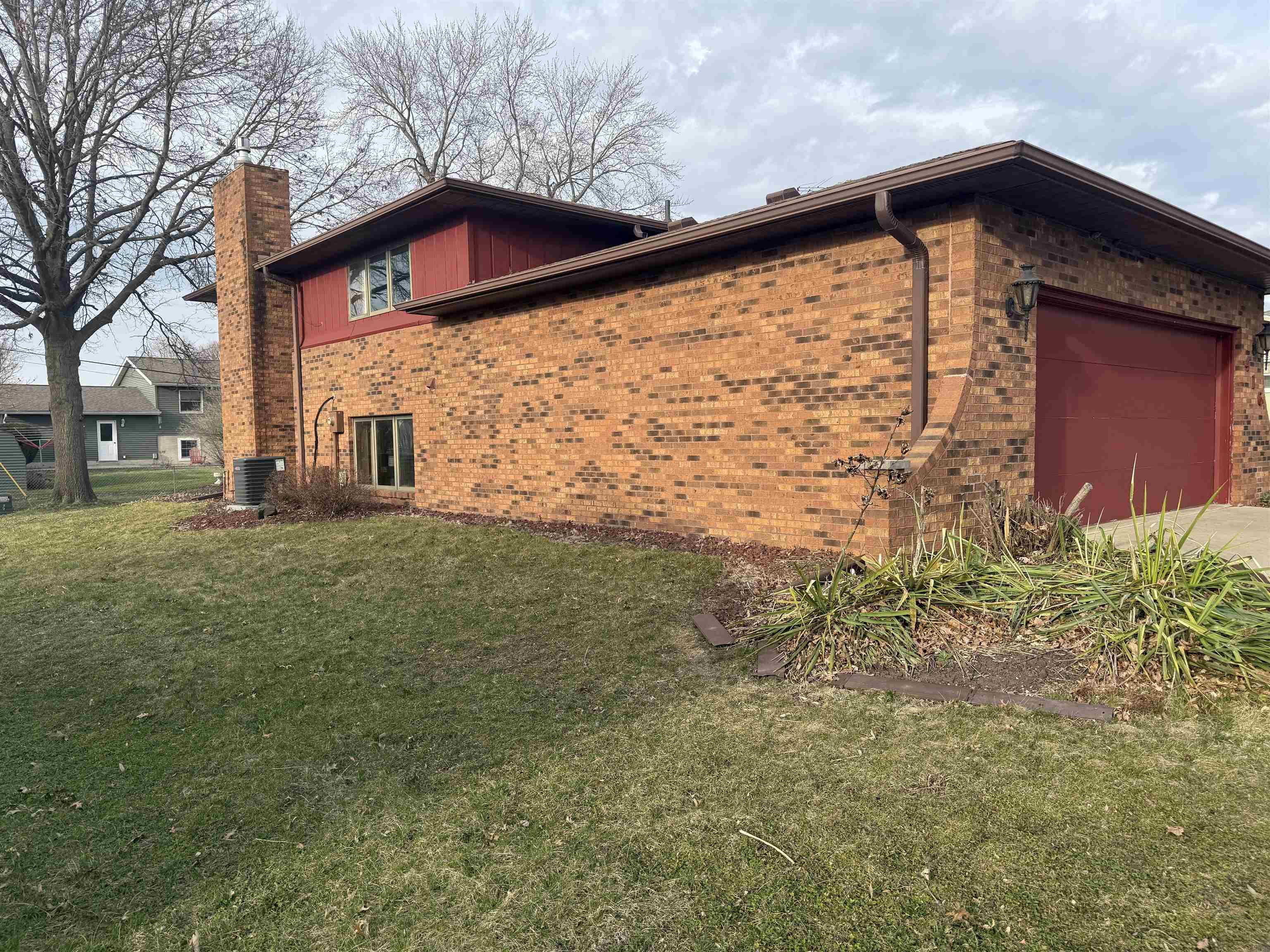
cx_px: 635
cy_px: 476
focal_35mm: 24
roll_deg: +1.2
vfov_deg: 56.8
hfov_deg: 71.6
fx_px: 881
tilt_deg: -2.1
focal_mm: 6.76
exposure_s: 1/1464
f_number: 1.78
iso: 80
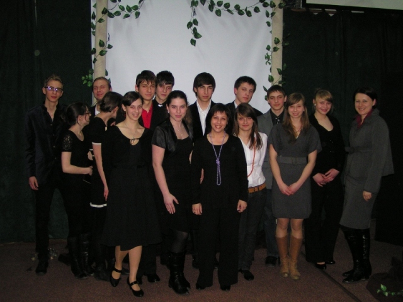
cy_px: 151
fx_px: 442
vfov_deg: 37.7
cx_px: 202
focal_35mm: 38
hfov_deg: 49.0
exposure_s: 1/40
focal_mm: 5.8
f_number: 2.8
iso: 200
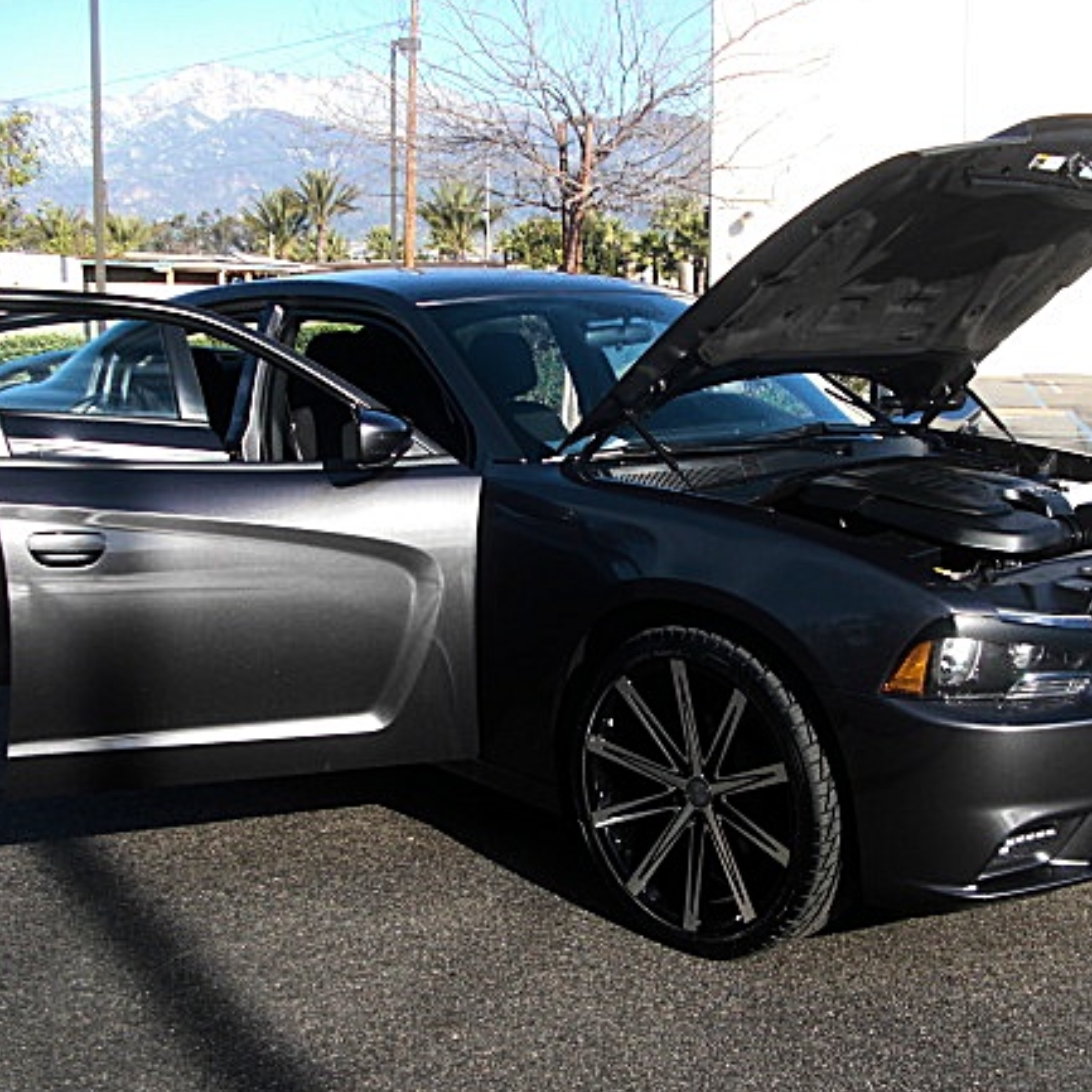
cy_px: 588
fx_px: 1677
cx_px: 618
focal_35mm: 47
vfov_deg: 36.0
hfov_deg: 36.0
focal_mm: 6.3
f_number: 2.8
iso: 50
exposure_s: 1/320
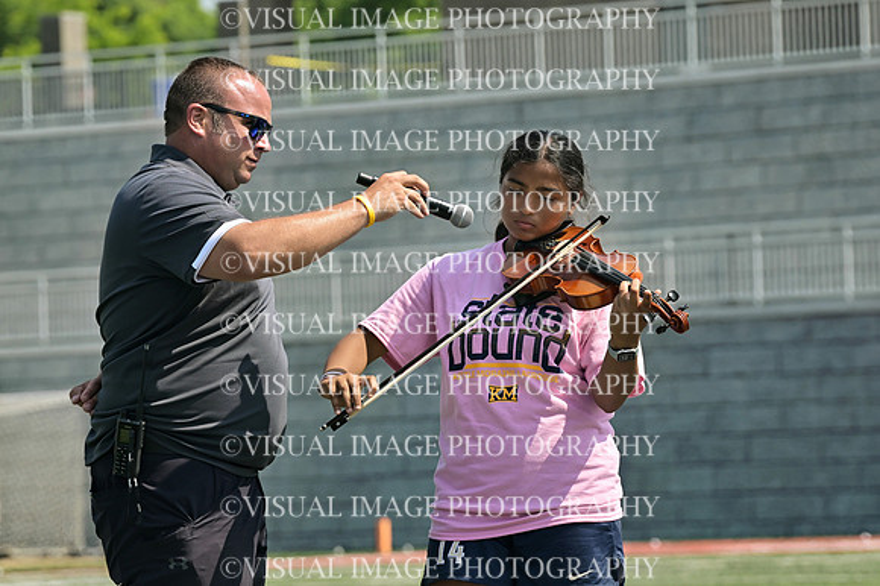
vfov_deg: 5.4
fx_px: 6230
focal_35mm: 255
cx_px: 440
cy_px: 293
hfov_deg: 8.1
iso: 125
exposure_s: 1/500
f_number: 6.3
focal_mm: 170
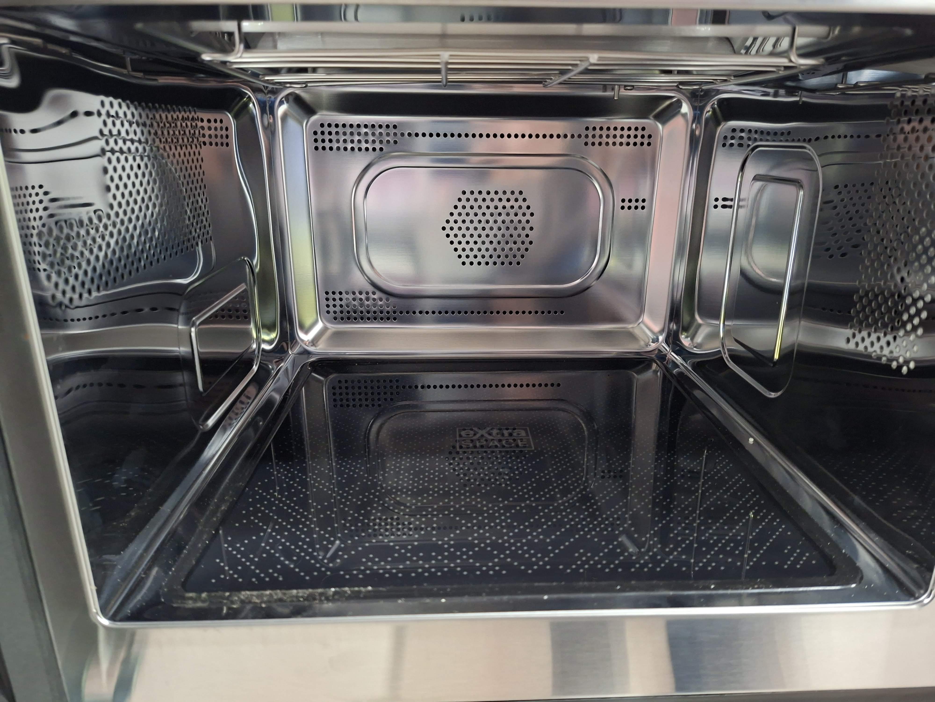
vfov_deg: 58.9
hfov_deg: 73.9
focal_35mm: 23
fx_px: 621
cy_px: 351
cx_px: 468
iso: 1000
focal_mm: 5.54
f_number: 1.8
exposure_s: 1/25
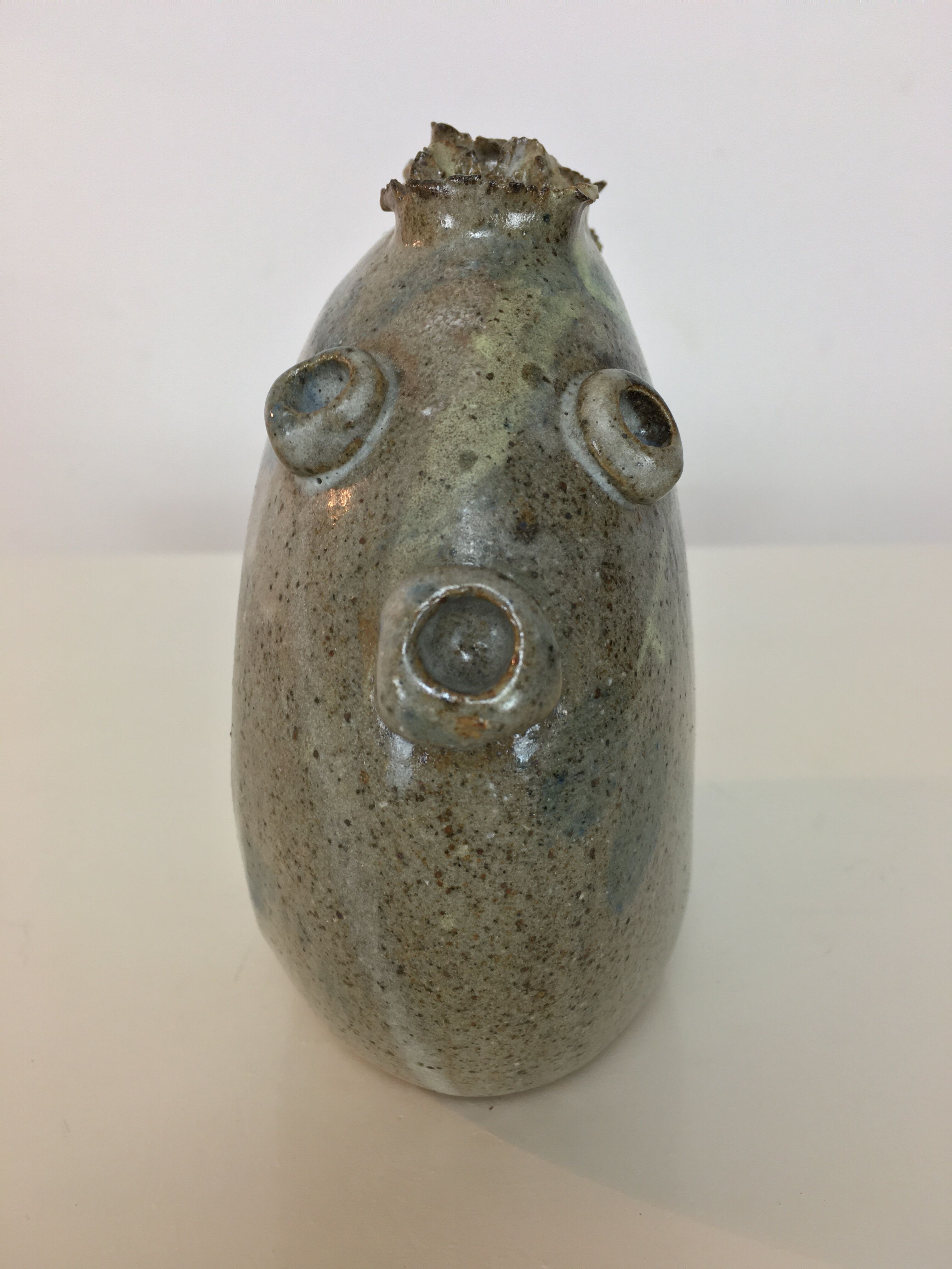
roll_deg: +1.5
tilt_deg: -17.6
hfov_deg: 48.2
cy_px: 634
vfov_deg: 61.7
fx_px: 1063
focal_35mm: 29
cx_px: 476
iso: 32
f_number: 2.2
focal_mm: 4.15
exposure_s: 1/33
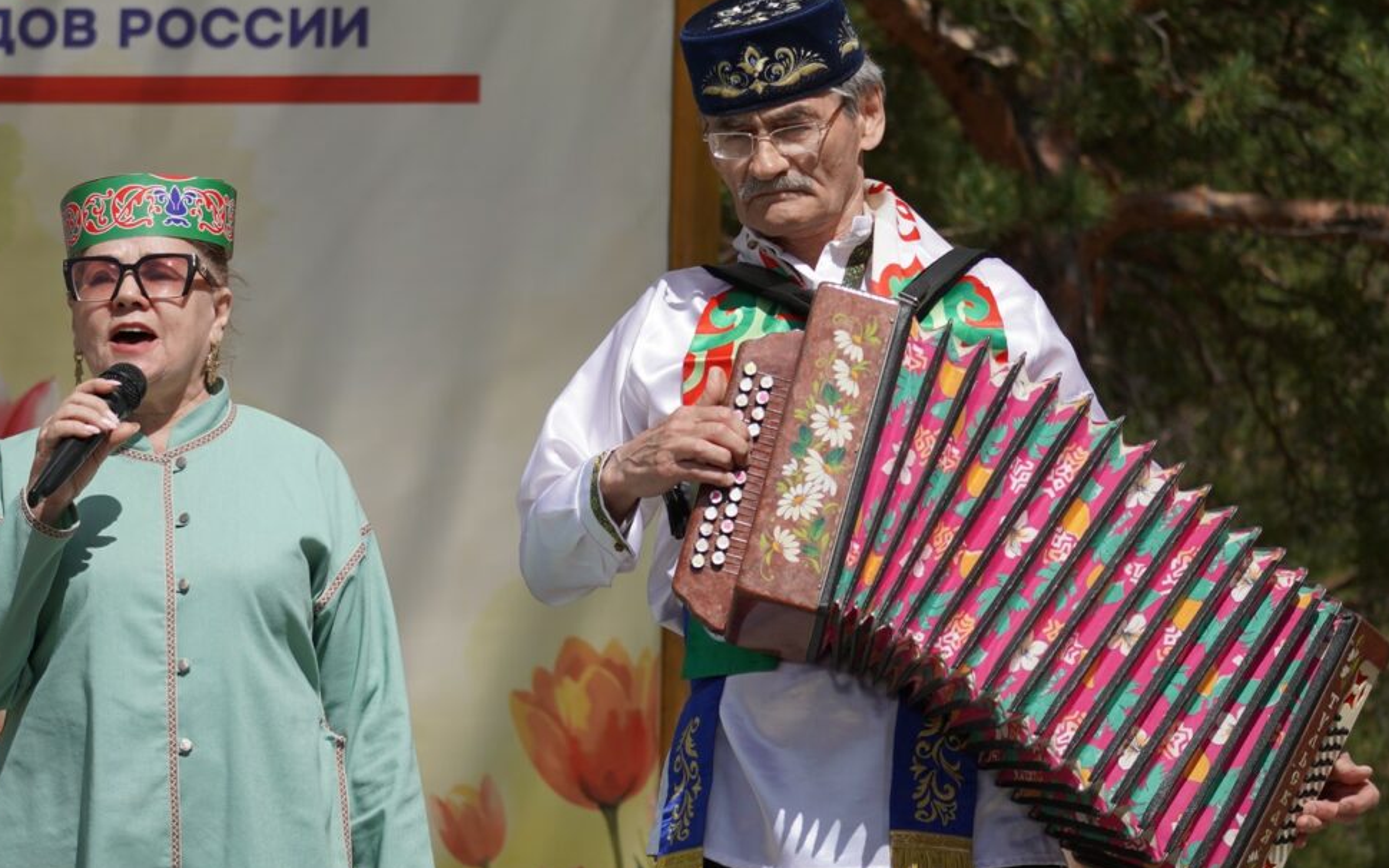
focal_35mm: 213
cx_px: 566
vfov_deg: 6.2
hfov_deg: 9.8
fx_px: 8062
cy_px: 451
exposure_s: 1/1000
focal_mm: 113
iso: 100
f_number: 5.6
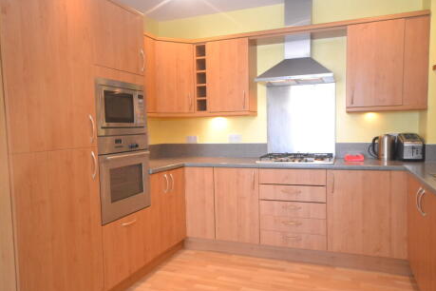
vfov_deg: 46.4
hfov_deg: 65.5
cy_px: 150
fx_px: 339
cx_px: 225
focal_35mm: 28
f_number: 5.3
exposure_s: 1/60
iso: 2800
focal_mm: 18
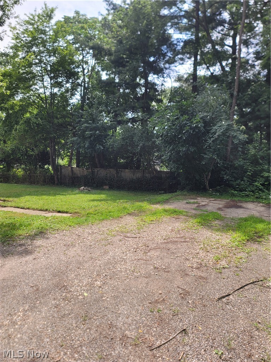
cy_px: 181
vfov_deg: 69.4
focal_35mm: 25
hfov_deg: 54.9
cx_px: 136
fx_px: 261
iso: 20
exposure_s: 1/387
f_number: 1.8
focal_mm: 7
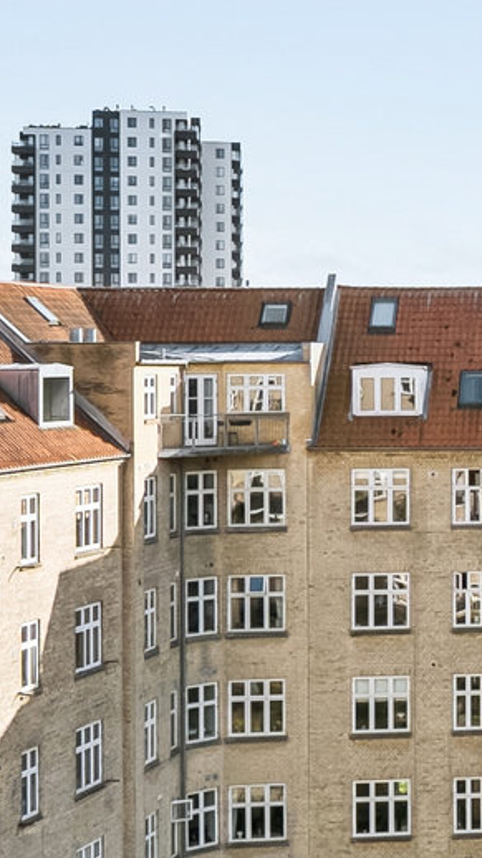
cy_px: 426
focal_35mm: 94
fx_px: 2139
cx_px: 1039
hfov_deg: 11.3
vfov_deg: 22.7
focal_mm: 15.5
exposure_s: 1/800
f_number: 6.3
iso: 220
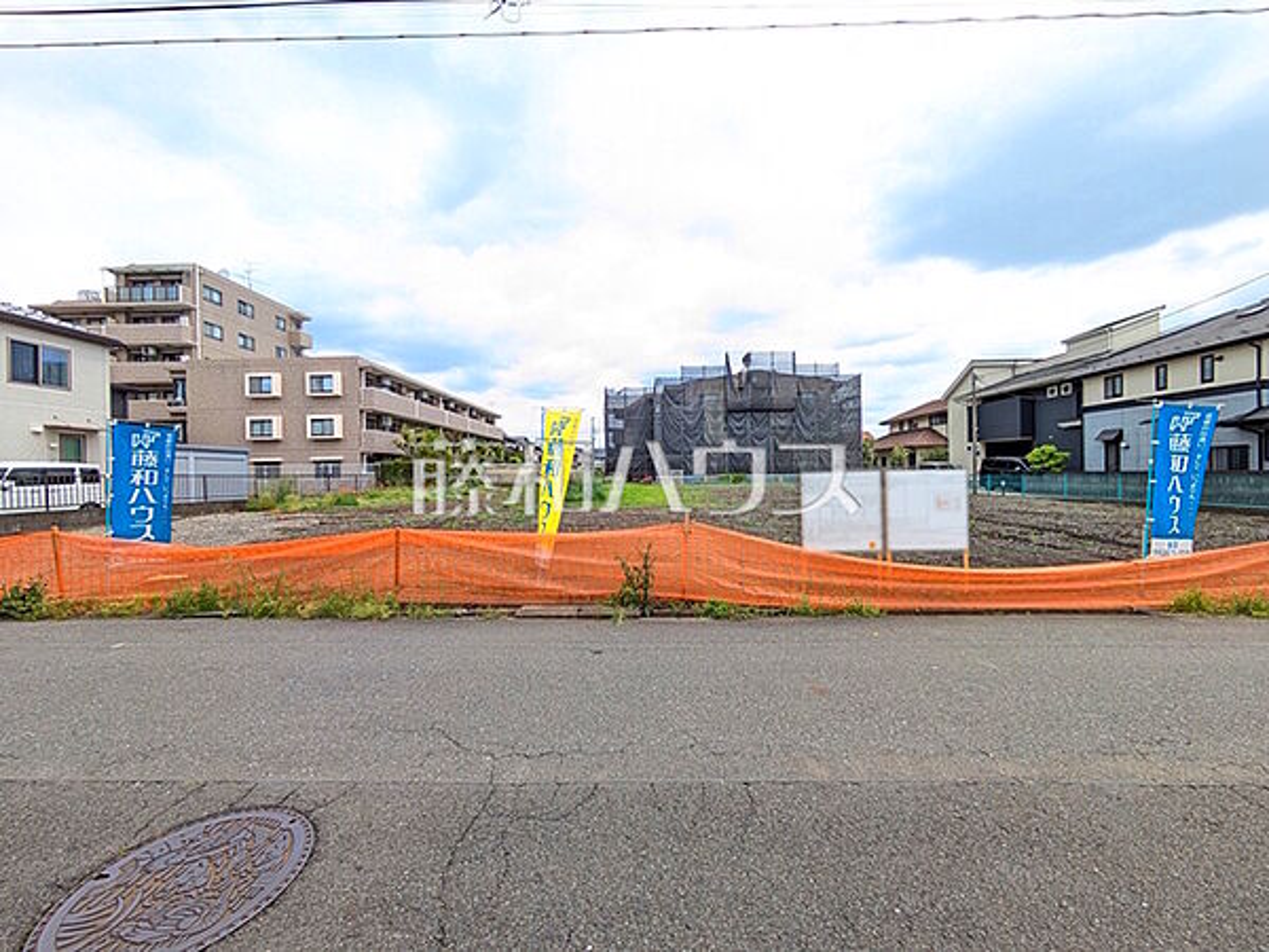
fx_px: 513
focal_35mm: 14
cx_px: 634
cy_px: 476
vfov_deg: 85.7
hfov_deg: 102.1
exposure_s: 1/659
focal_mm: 1.83
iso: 49
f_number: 2.2
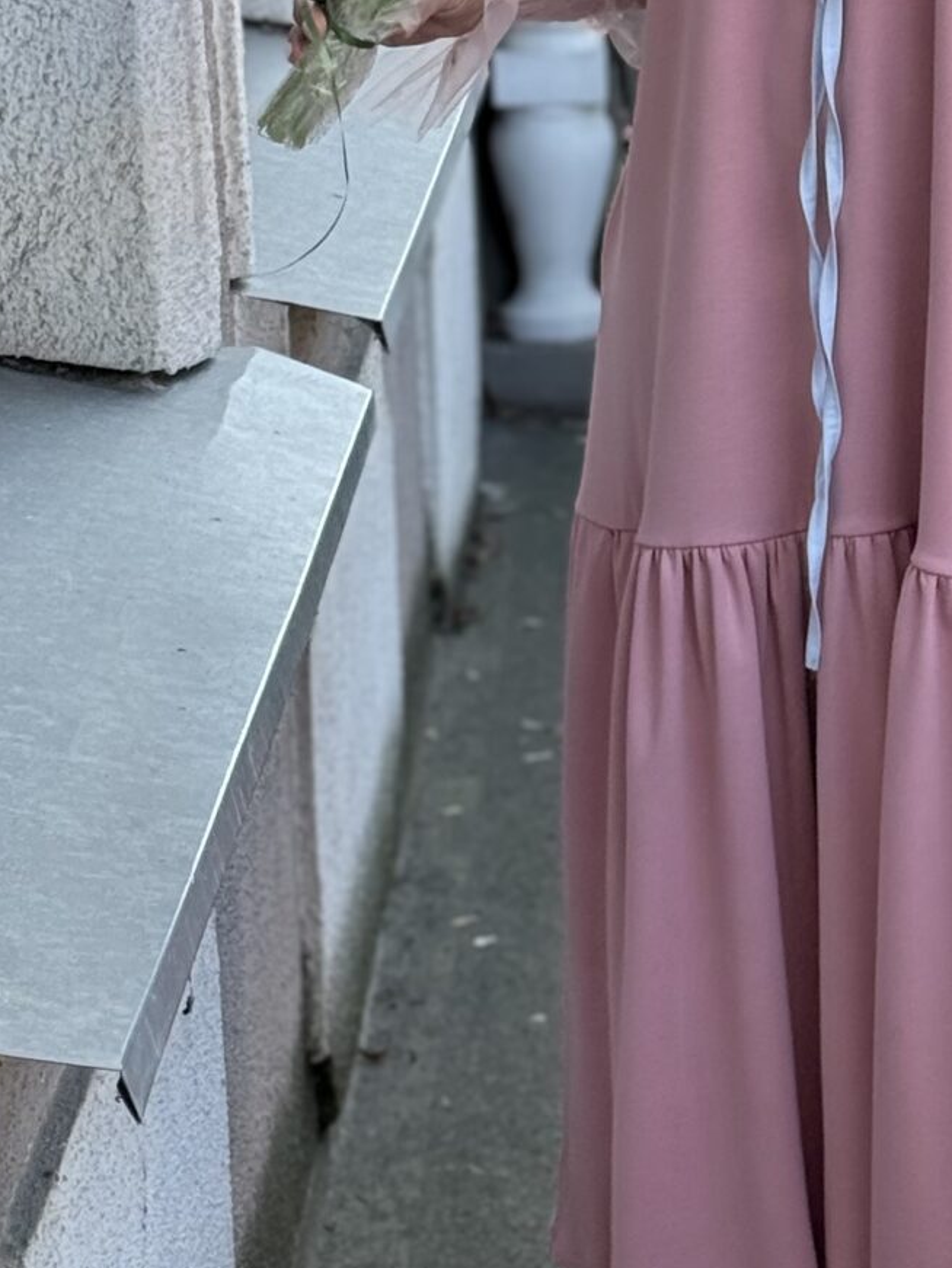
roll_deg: +0.8
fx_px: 5167
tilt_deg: -12.1
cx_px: 1082
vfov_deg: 14.0
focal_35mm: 141
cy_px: 393
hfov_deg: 10.4
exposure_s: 1/837
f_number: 1.78
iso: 80
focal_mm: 6.76
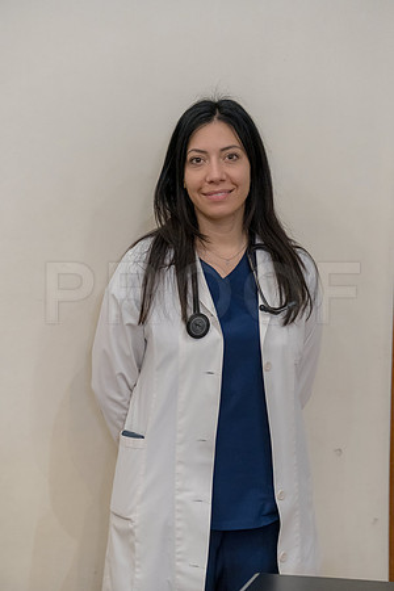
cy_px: 296
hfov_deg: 13.6
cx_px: 197
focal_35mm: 101
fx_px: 1658
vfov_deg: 20.2
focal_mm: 101
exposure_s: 1/80
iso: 5000
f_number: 4
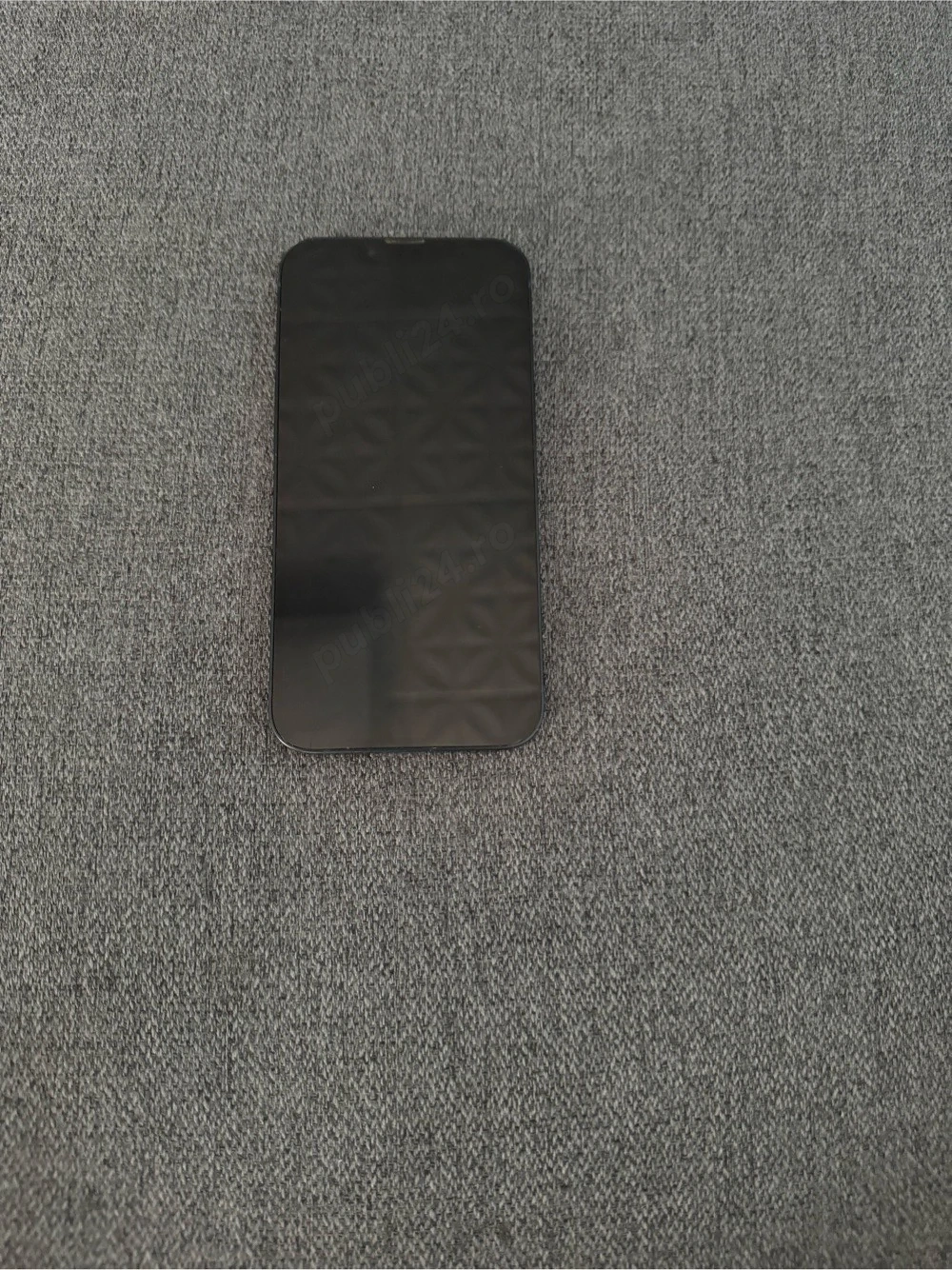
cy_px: 635
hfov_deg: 56.8
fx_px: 880
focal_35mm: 24
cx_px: 476
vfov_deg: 71.6
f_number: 1.78
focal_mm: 6.76
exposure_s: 1/30
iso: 1250
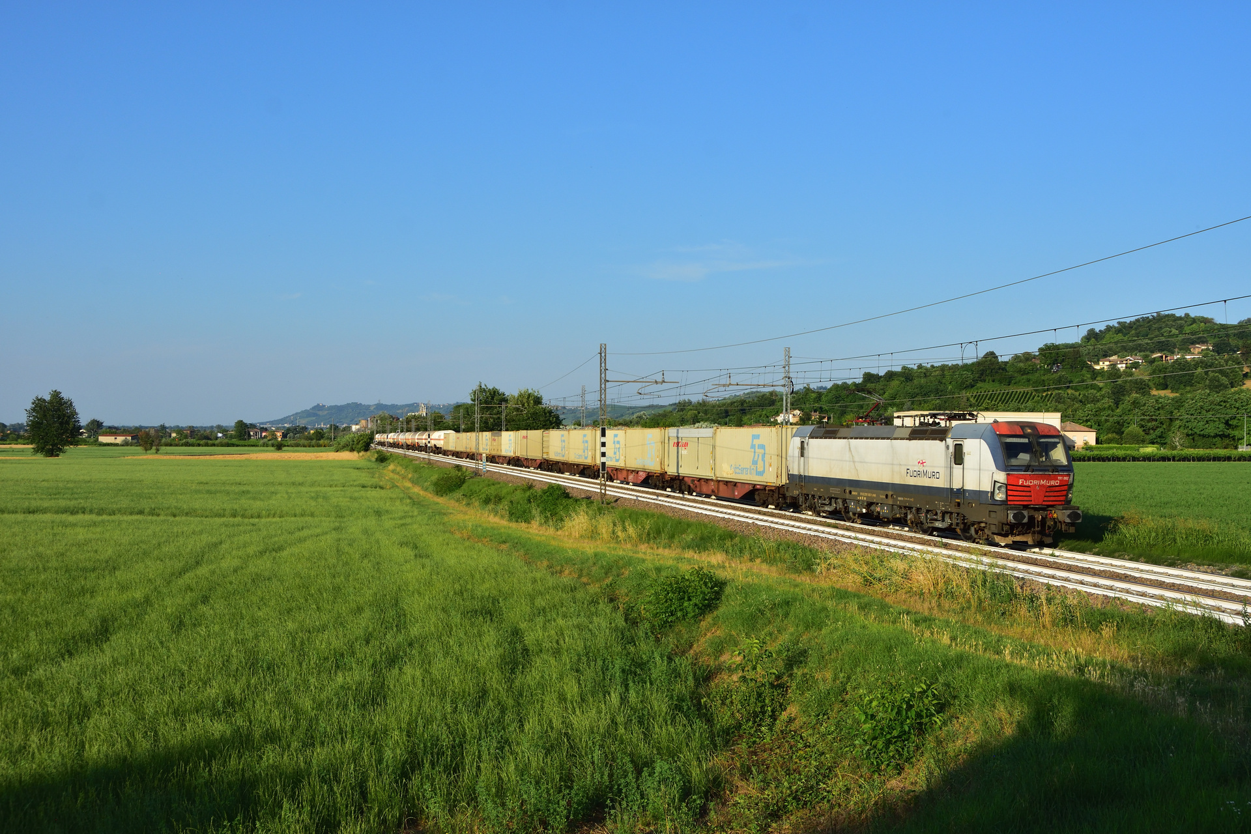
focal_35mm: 36
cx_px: 626
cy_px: 417
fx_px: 1251
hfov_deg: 53.1
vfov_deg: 36.9
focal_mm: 24
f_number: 7.1
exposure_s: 1/800
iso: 250
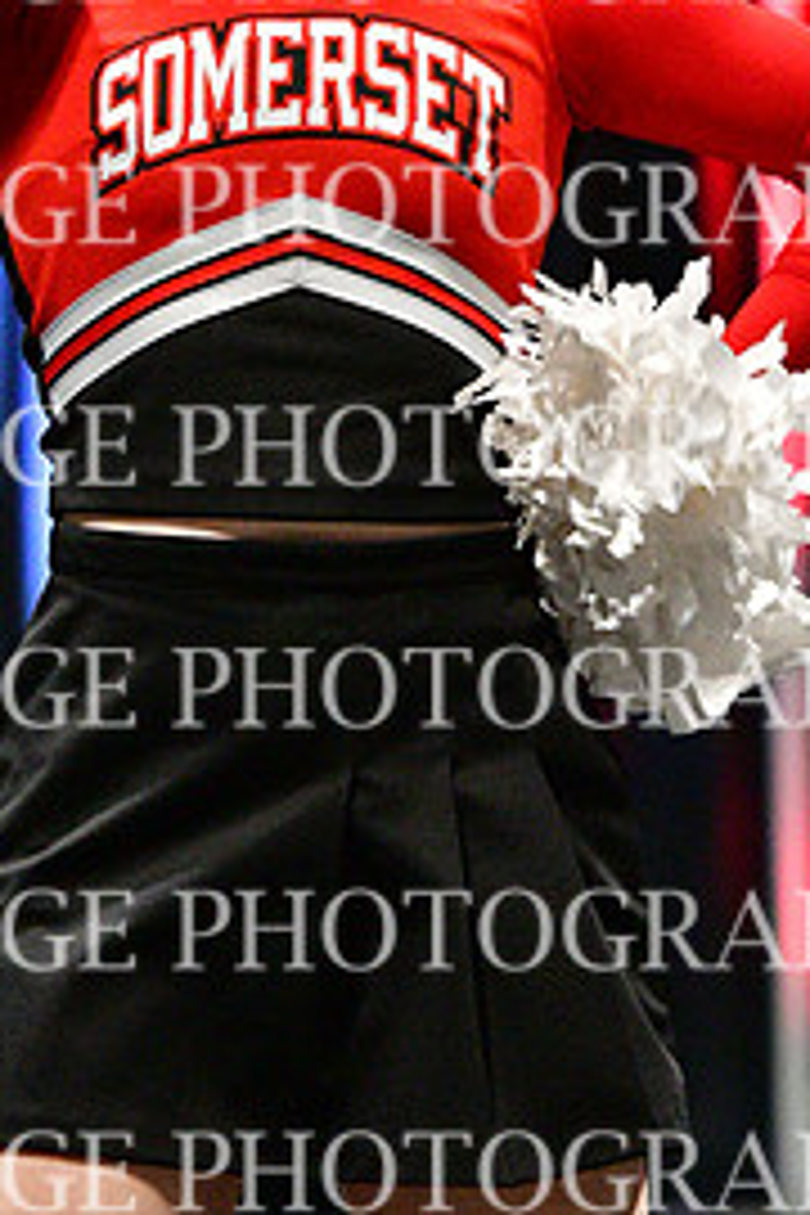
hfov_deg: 2.8
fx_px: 16334
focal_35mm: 484
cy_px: 567
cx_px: 142
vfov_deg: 4.3
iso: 5000
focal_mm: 150
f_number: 4
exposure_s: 1/400
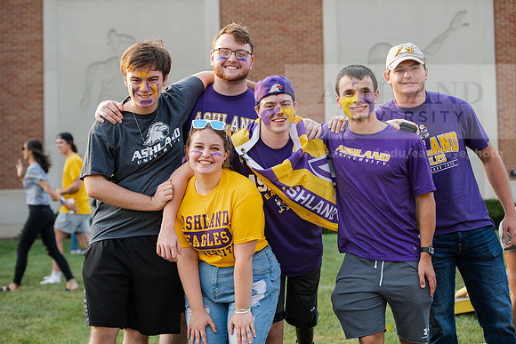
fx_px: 1233
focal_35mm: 86
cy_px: 172
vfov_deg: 15.9
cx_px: 258
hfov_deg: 23.6
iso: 400
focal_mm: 86
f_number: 4.5
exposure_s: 1/320
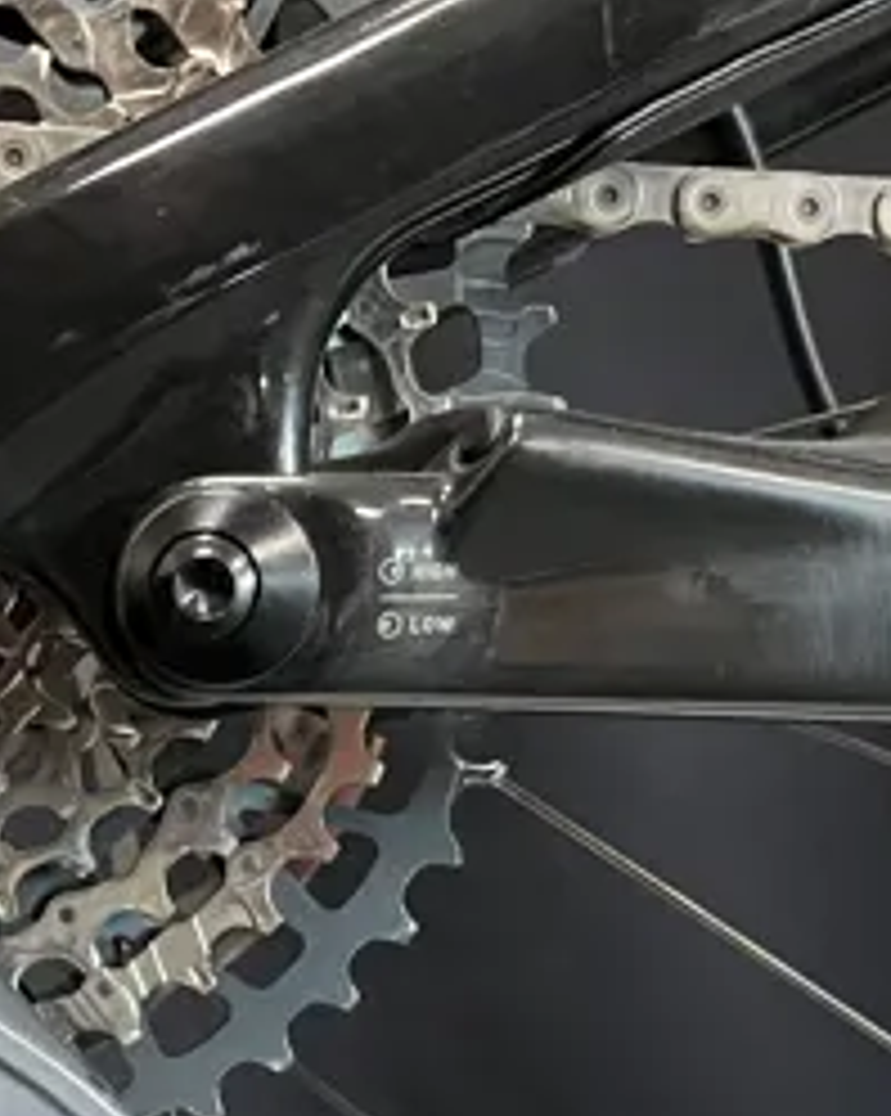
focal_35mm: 82
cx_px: -58
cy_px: 1058
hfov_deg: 18.1
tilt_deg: -11.5
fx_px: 2706
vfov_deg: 22.6
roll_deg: -3.2
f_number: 1.6
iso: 400
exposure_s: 1/50
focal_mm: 5.1
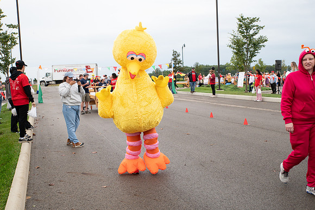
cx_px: 158
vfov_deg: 35.0
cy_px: 105
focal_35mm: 38
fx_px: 332
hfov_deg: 50.7
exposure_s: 1/200
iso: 640
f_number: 10
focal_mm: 38
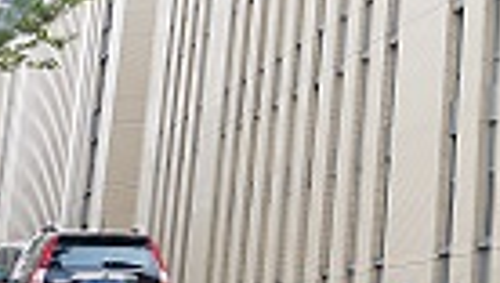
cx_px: 801
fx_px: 1726
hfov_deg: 15.0
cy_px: -221
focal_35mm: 130
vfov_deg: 9.0
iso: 160
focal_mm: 30
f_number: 5.6
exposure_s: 1/125
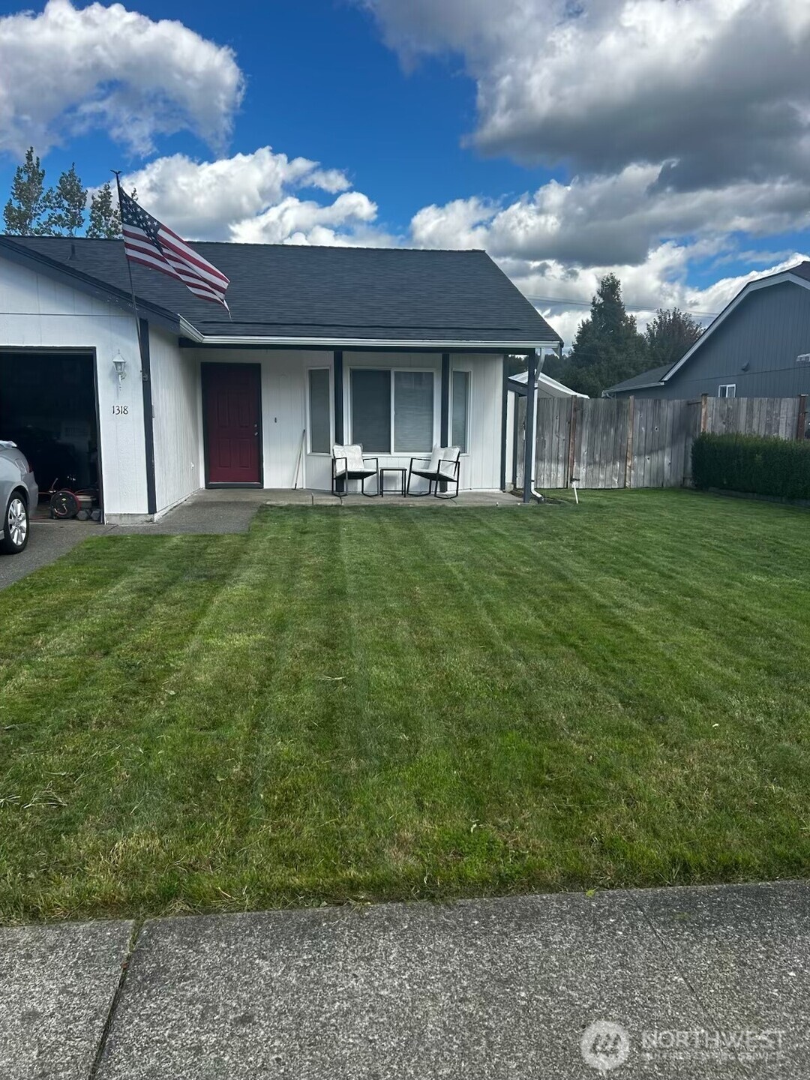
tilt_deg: -9.2
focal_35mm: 26
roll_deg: -1.1
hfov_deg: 53.1
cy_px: 540
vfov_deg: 67.3
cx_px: 405
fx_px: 811
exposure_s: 1/2353
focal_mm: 5.7
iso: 50
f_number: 1.5
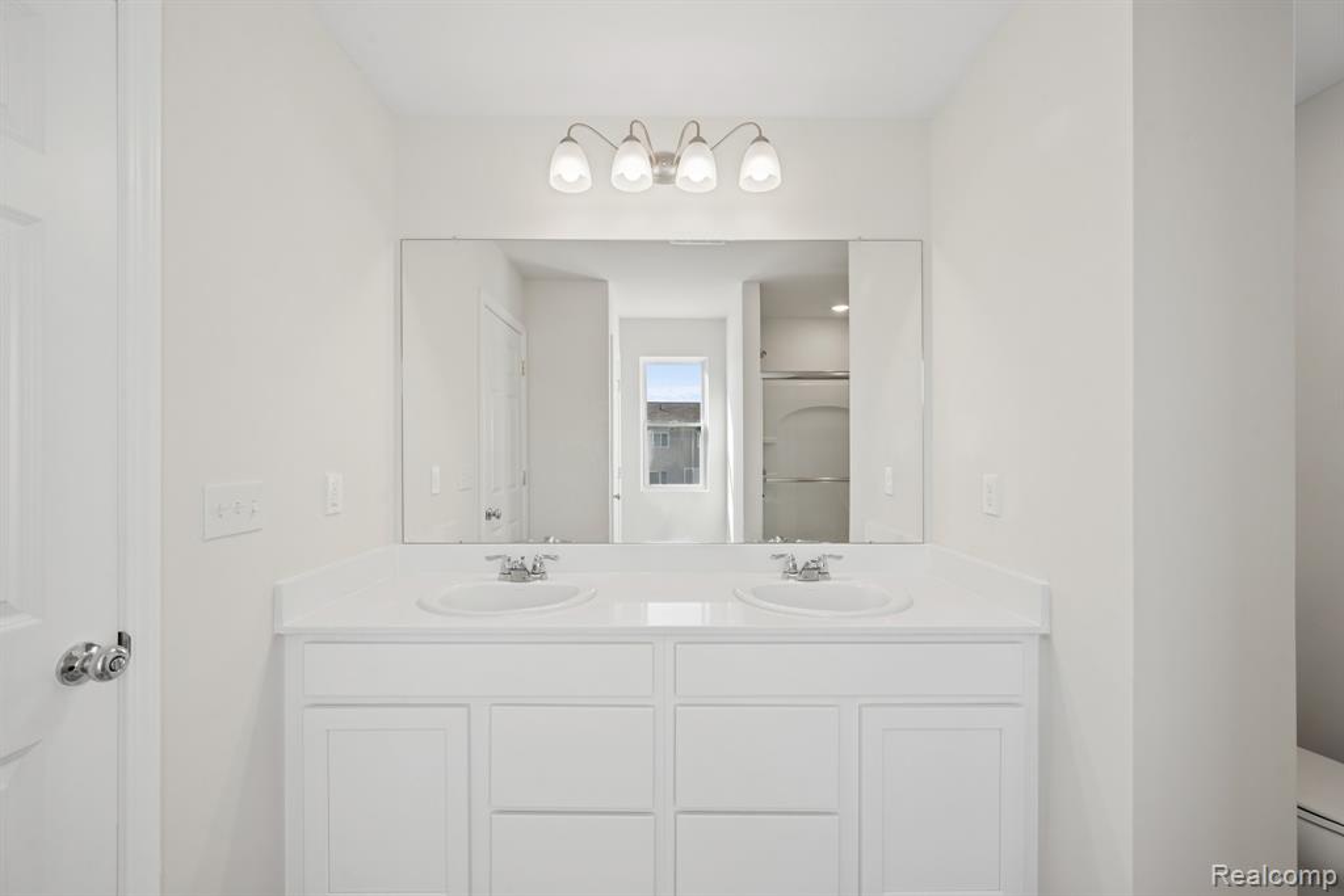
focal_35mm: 14
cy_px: 448
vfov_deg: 81.2
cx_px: 672
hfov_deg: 104.2
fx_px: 523
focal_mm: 14
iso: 64
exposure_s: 1/6
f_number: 9
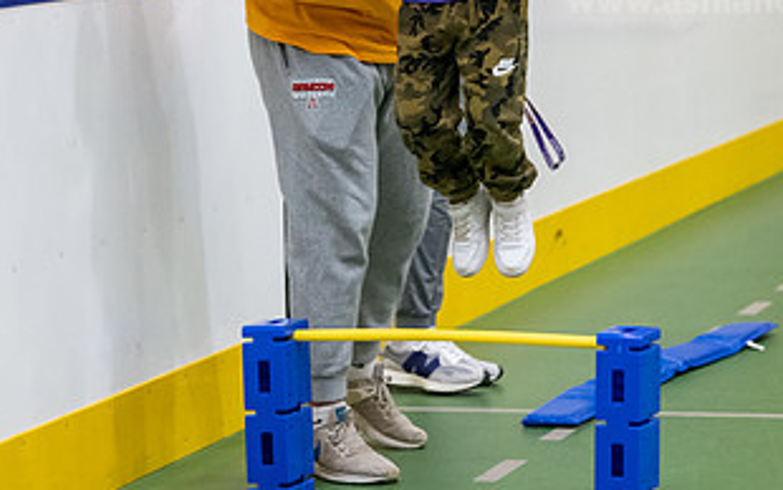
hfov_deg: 10.5
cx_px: 452
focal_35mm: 200
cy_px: 54
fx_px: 4269
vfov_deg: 6.6
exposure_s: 1/200
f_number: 3.2
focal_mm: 105
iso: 3200
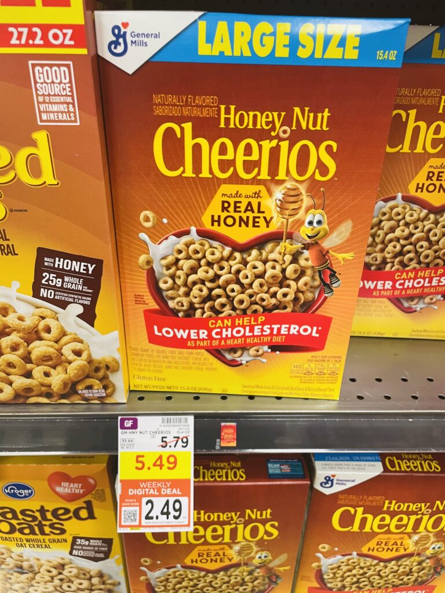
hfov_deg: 53.1
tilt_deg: -30.1
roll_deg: -1.9
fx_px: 446
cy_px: 296
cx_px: 222
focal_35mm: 26
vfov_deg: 67.3
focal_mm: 4.2
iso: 125
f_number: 1.6
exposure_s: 1/60
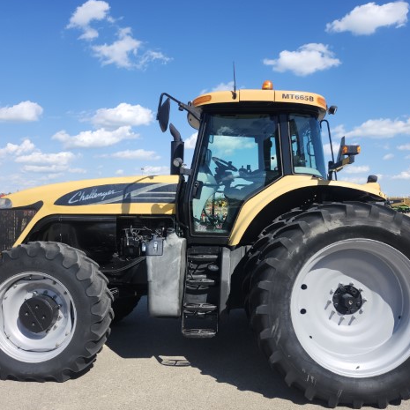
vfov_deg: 57.3
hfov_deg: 57.3
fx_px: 375
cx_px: 211
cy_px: 205
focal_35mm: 28
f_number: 1.8
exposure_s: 1/1399
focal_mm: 5.54
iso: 25
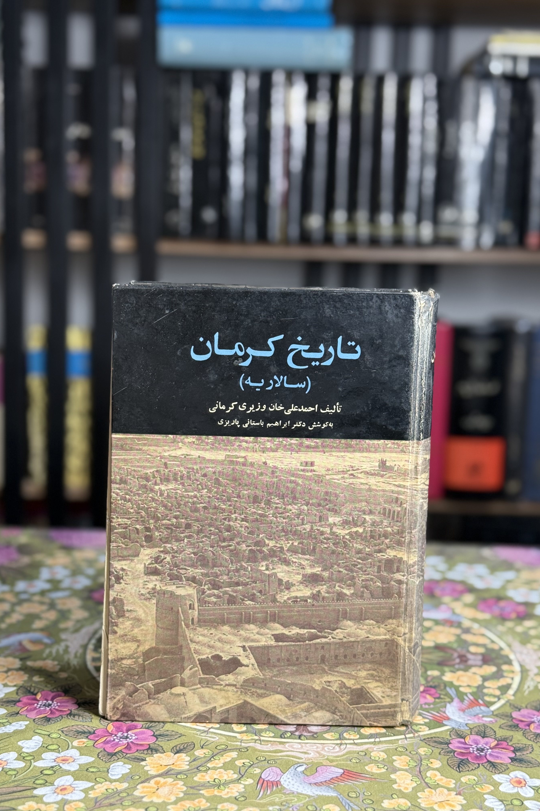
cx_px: 281
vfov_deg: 39.6
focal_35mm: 50
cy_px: 406
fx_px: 1125
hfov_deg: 27.0
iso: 160
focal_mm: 6.76
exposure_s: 1/100
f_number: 1.78
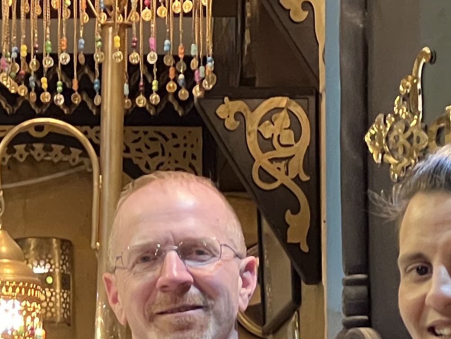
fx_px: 4039
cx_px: -130
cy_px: 434
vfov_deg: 4.8
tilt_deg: +5.8
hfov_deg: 6.3
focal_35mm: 310
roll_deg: -0.3
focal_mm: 9
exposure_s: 1/50
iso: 500
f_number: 2.8
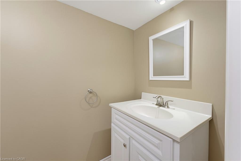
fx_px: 94
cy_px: 80
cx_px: 120
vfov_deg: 81.3
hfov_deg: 104.2
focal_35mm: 14
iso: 800
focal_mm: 14
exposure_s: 1/5
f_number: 9
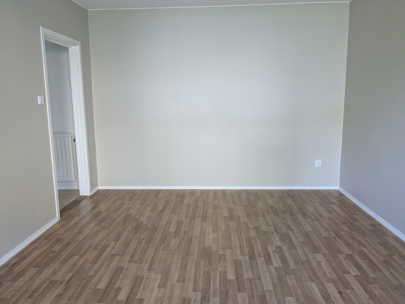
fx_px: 316
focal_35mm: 27
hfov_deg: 65.3
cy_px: 152
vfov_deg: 51.4
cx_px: 202
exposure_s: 1/99.9
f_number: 1.73
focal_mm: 4.38
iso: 214
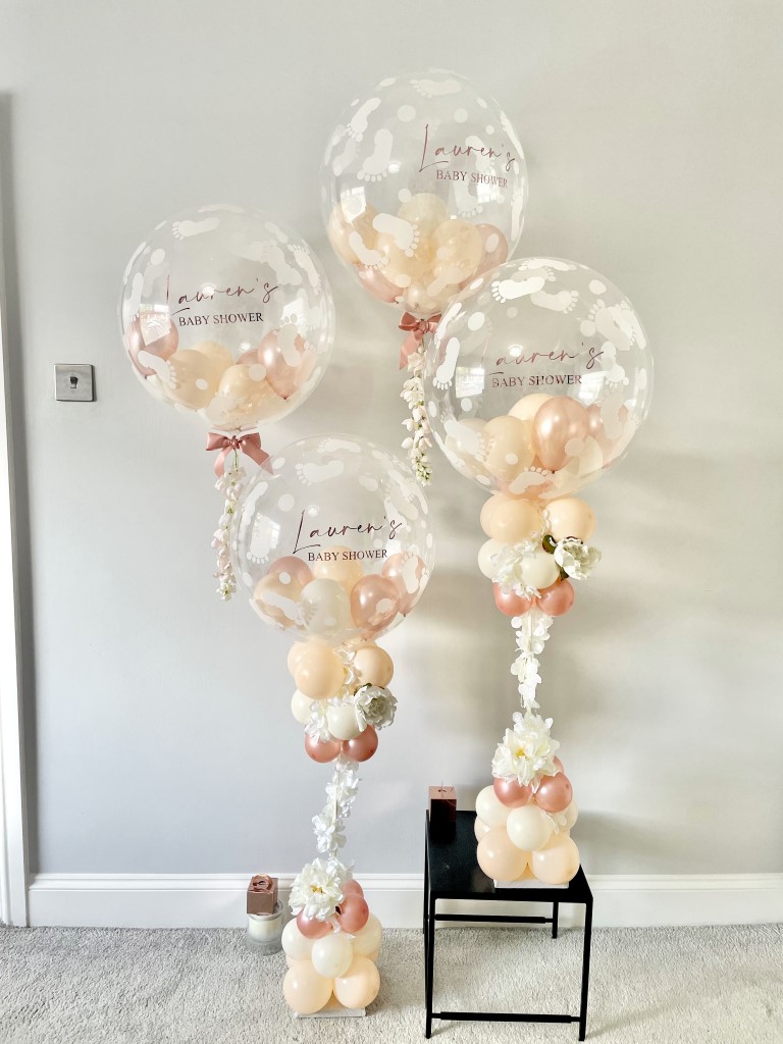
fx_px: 784
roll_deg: -1.5
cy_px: 522
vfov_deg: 67.3
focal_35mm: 26
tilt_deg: -6.9
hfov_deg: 53.1
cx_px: 392
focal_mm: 4.2
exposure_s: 1/121
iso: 100
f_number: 1.6
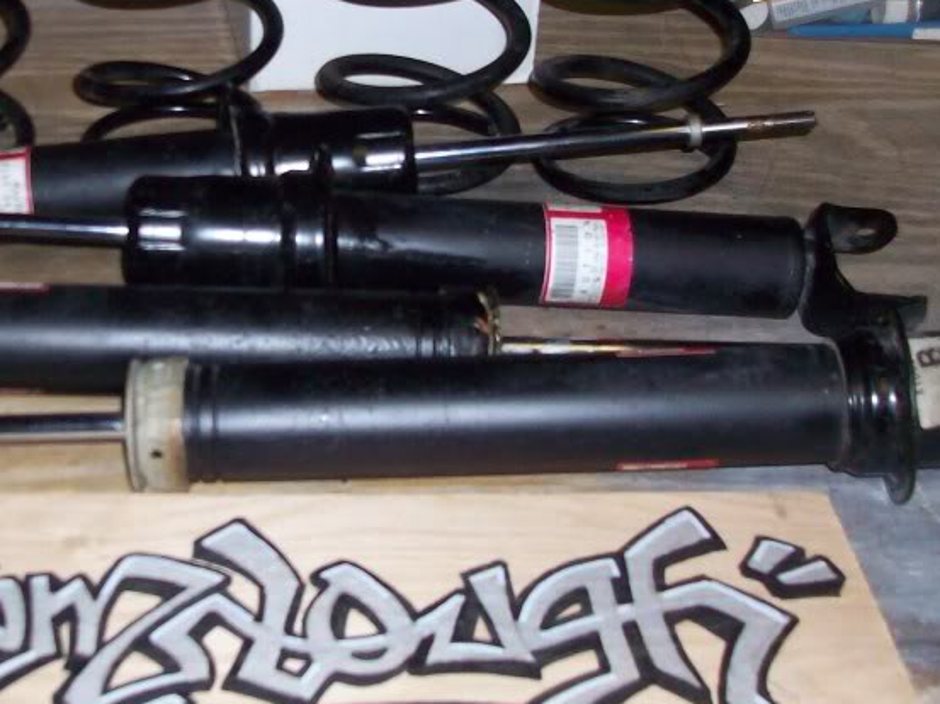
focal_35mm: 63
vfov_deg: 23.0
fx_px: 1710
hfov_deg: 30.5
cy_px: 173
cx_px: 297
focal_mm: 5.7
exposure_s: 1/60
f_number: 2.8
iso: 160
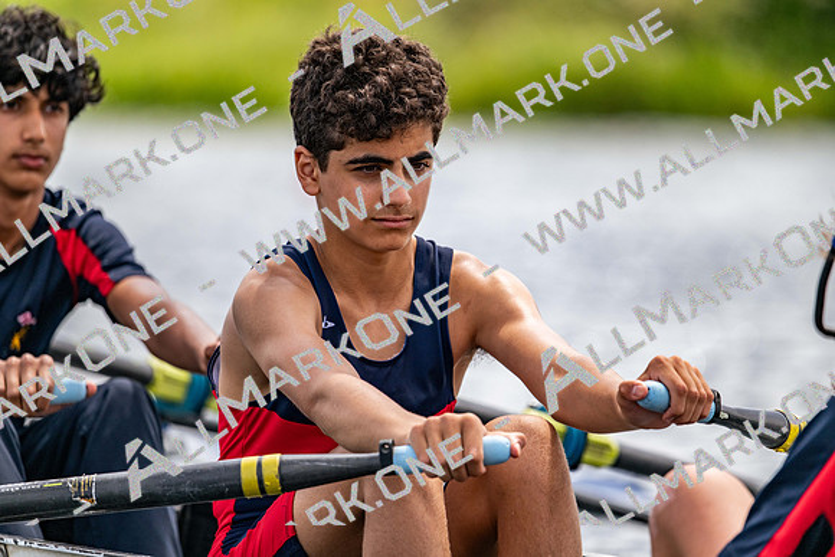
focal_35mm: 400
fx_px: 9280
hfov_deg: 5.2
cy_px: 278
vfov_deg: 3.4
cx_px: 418
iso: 360
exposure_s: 1/2500
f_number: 4.5
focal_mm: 400
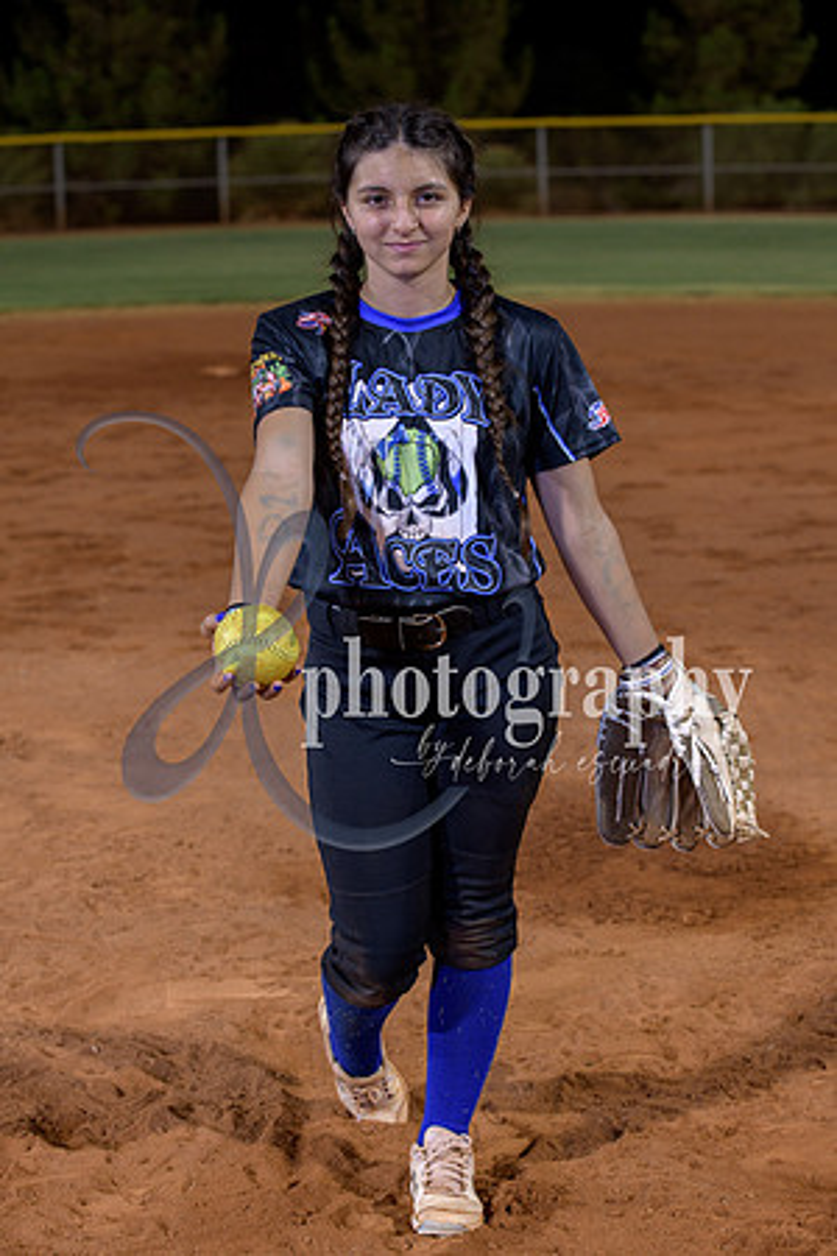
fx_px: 2511
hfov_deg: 18.9
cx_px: 418
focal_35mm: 72
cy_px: 628
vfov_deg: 28.1
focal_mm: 72
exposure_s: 1/80
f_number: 5
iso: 400
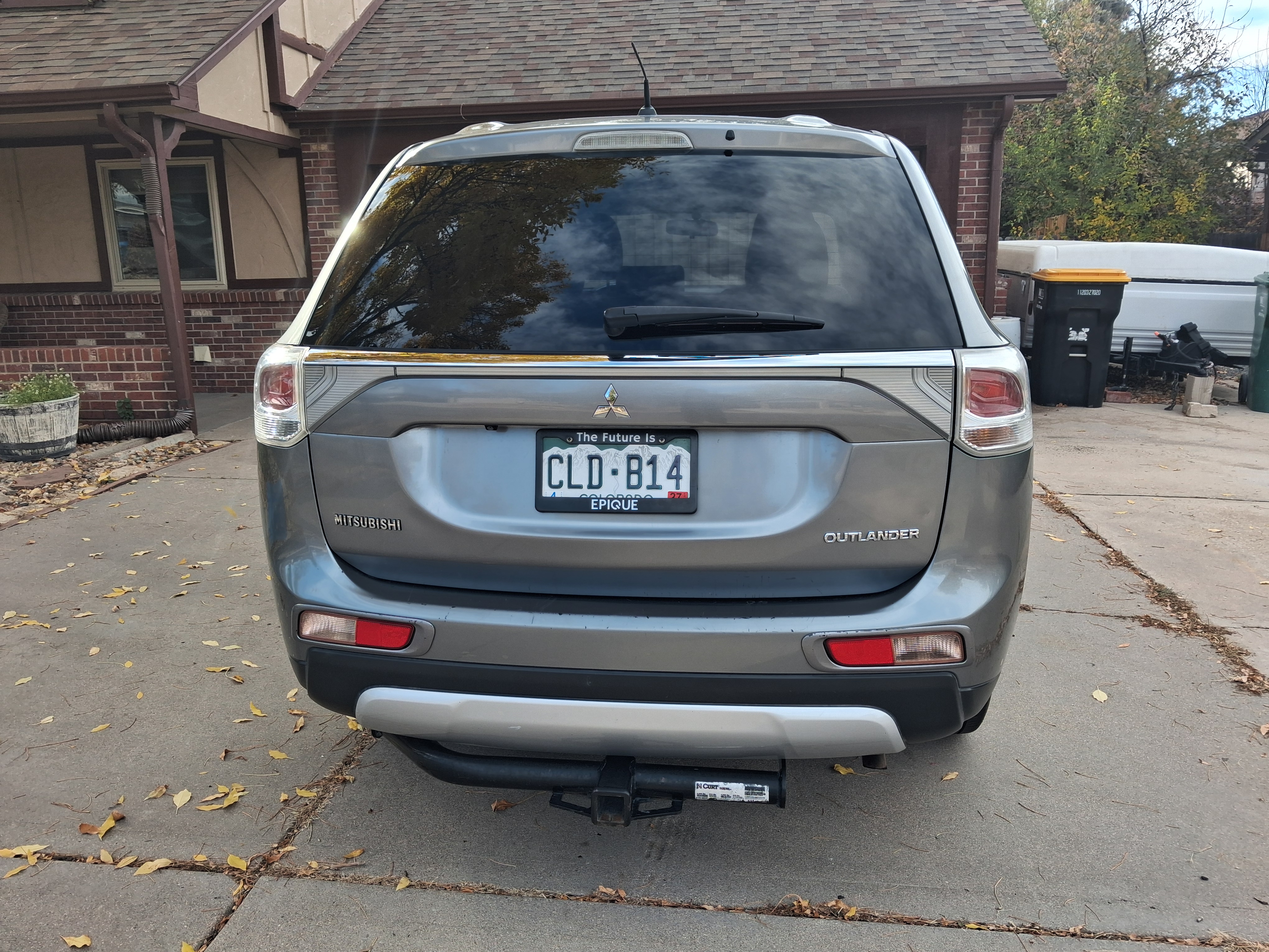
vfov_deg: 51.4
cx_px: 634
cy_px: 476
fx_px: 990
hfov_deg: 65.3
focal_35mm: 27
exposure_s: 1/120
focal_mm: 4
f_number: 1.8
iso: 25
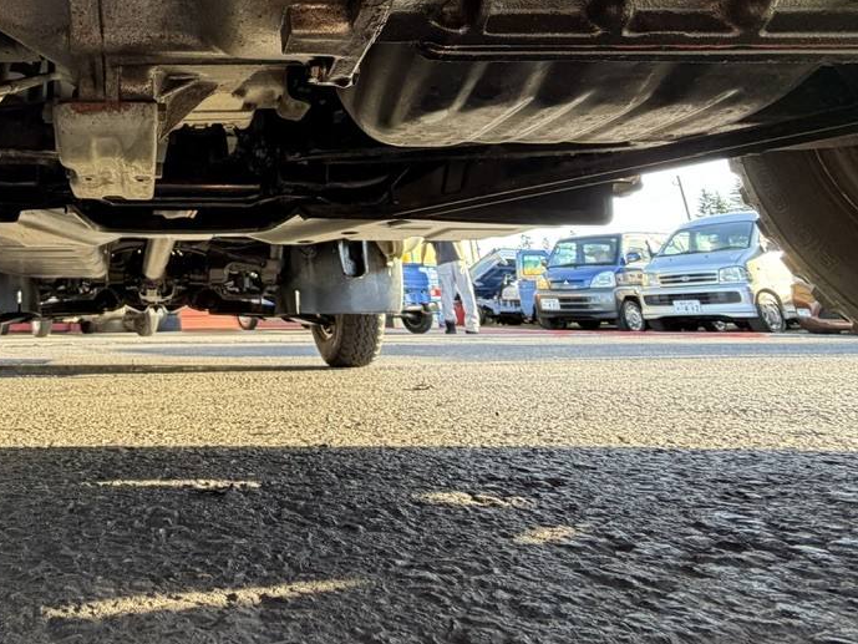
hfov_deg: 60.4
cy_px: 115
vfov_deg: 49.5
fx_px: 645
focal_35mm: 26
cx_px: 142
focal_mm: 2.22
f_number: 2.2
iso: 125
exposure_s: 1/121
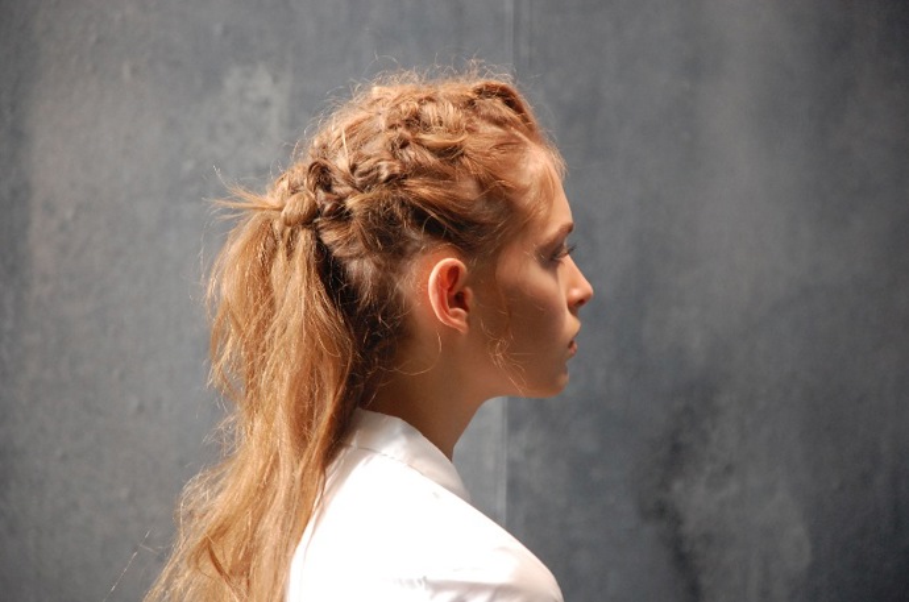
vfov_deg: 8.7
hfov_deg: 13.1
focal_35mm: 158
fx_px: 3969
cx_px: 454
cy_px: 301
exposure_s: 1/30
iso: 1100
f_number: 5.6
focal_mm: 105
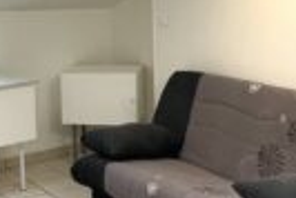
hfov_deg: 22.7
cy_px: 34
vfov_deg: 15.3
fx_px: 733
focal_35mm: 89
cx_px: 88
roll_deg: +1.3
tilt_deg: -3.9
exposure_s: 1/100
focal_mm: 4.25
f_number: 1.8
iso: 80
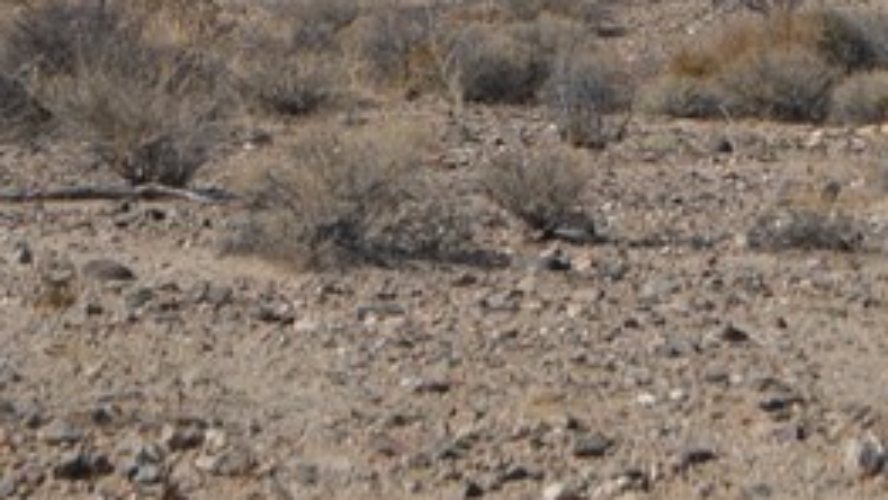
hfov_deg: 10.2
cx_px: 1158
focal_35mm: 207
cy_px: -486
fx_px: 4875
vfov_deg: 5.7
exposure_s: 1/2000
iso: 400
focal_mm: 32
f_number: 7.1
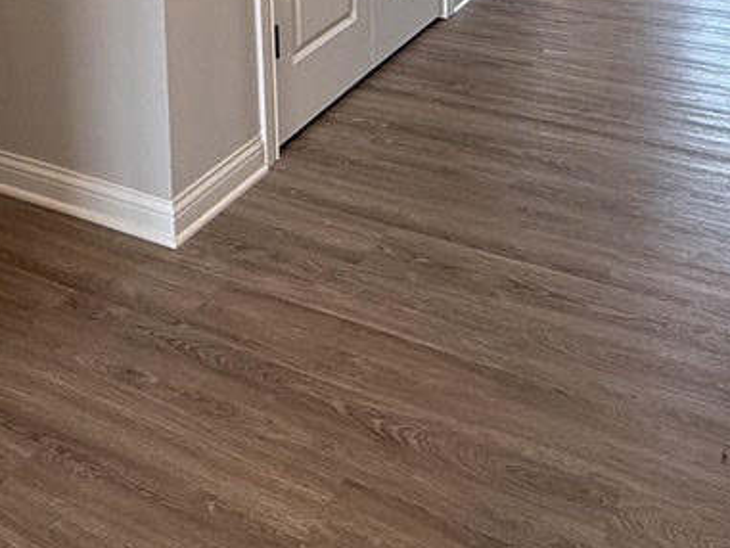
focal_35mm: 47
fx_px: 991
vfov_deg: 26.2
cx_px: 383
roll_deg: +0.1
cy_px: -167
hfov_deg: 40.4
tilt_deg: -8.8
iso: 200
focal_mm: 2.22
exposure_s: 1/120
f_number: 2.2
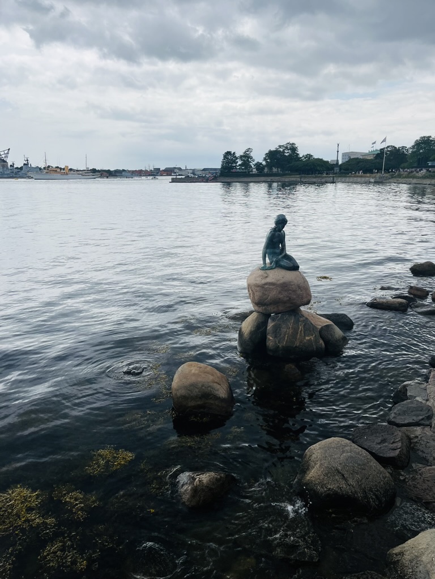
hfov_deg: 53.1
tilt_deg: -14.2
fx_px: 436
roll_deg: +1.5
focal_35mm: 26
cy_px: 290
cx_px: 218
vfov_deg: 67.3
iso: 50
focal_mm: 5.1
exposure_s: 1/5319
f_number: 1.6
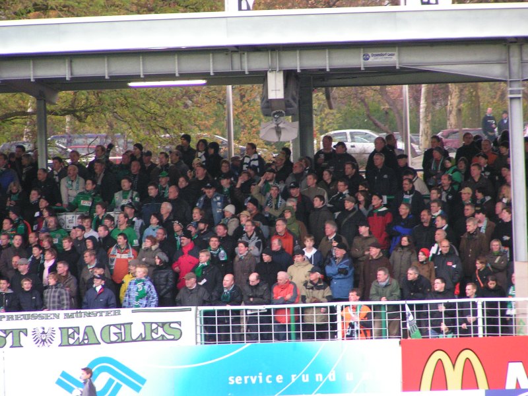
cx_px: 264
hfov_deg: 5.8
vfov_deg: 4.4
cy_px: 198
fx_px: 5186
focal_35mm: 340
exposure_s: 1/125
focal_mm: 52
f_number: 3.5
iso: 200
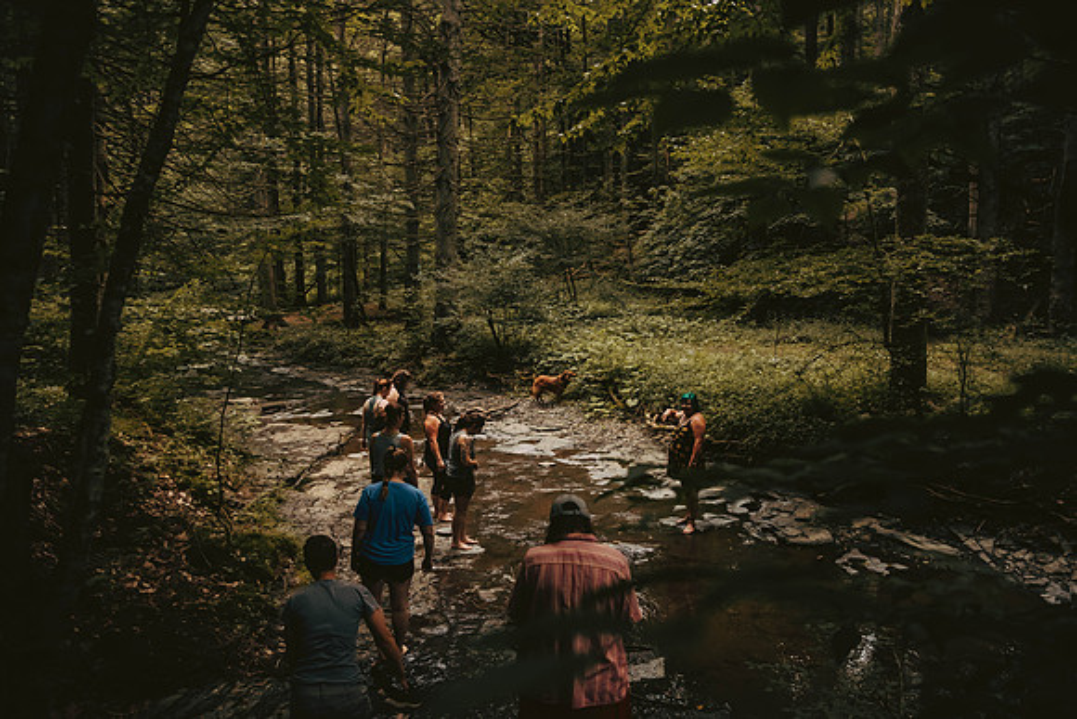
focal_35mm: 28
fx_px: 838
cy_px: 360
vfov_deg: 46.4
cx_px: 538
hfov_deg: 65.5
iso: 2500
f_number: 2.8
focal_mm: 28
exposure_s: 1/800
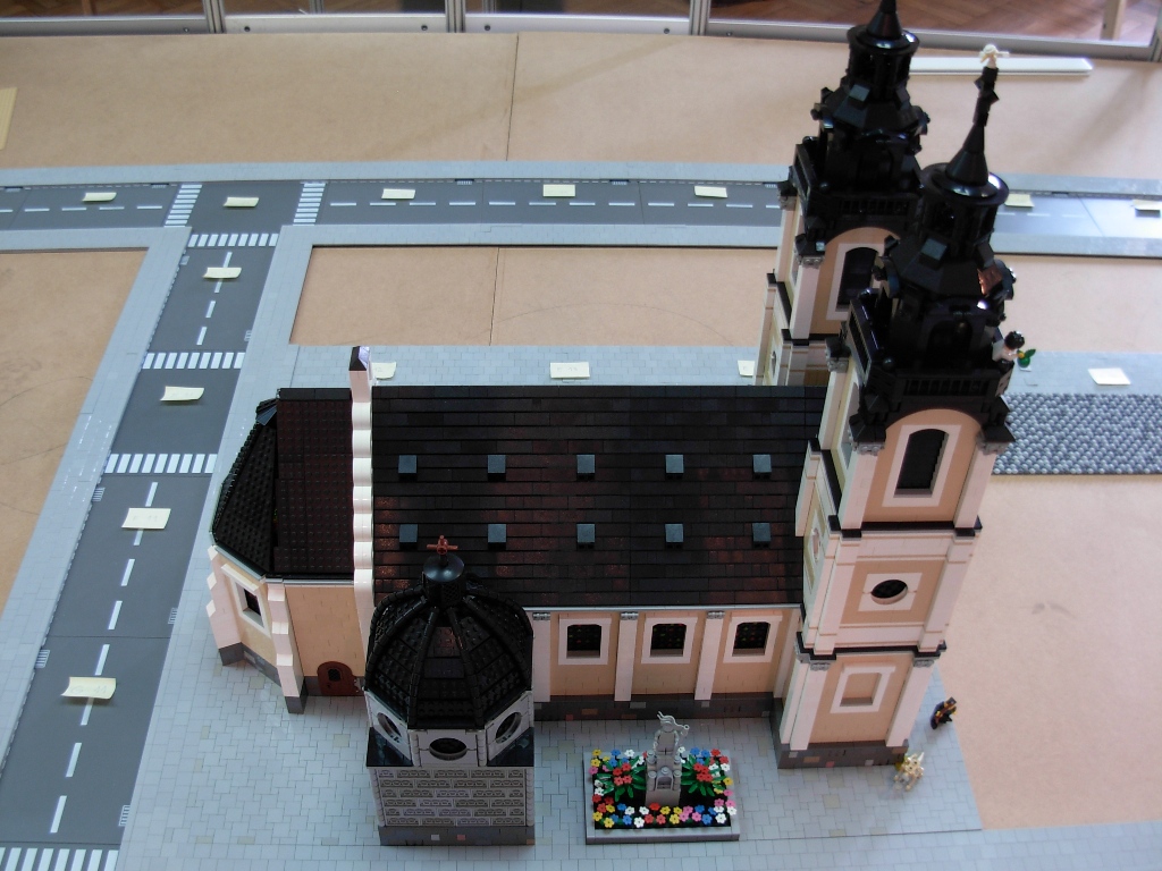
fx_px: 1276
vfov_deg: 37.7
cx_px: 581
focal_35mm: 38
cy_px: 436
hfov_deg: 49.0
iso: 79
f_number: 2.9
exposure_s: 1/7.3
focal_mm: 6.3
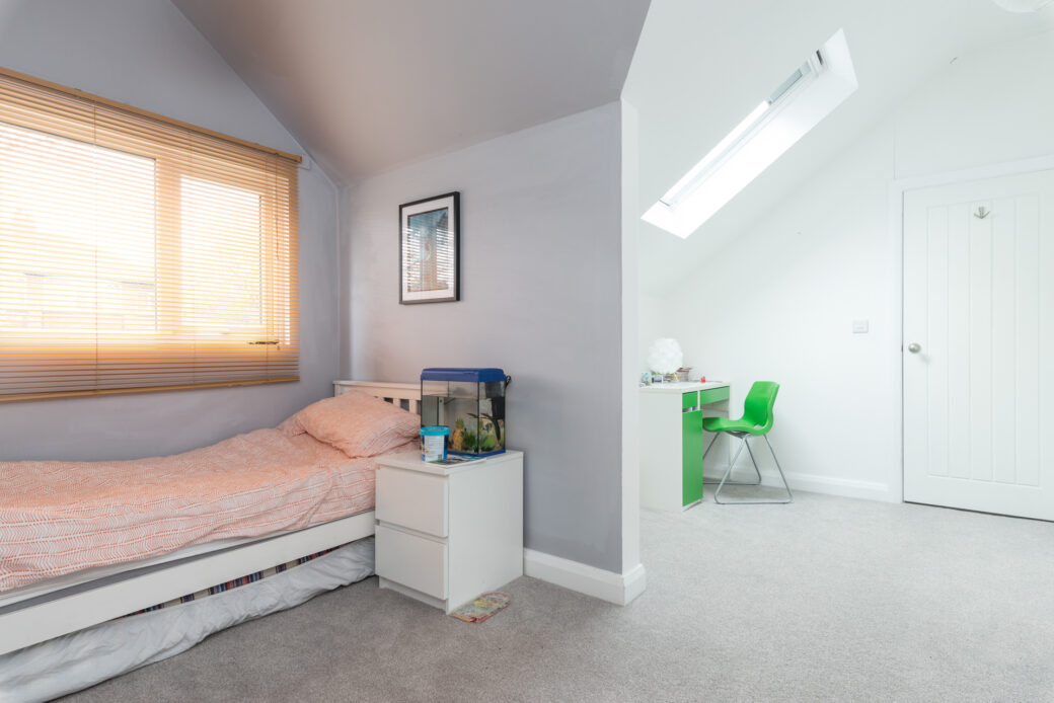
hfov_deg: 90.0
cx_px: 527
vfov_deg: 67.4
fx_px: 527
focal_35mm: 18
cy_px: 352
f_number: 9
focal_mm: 18
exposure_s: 1/5
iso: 400
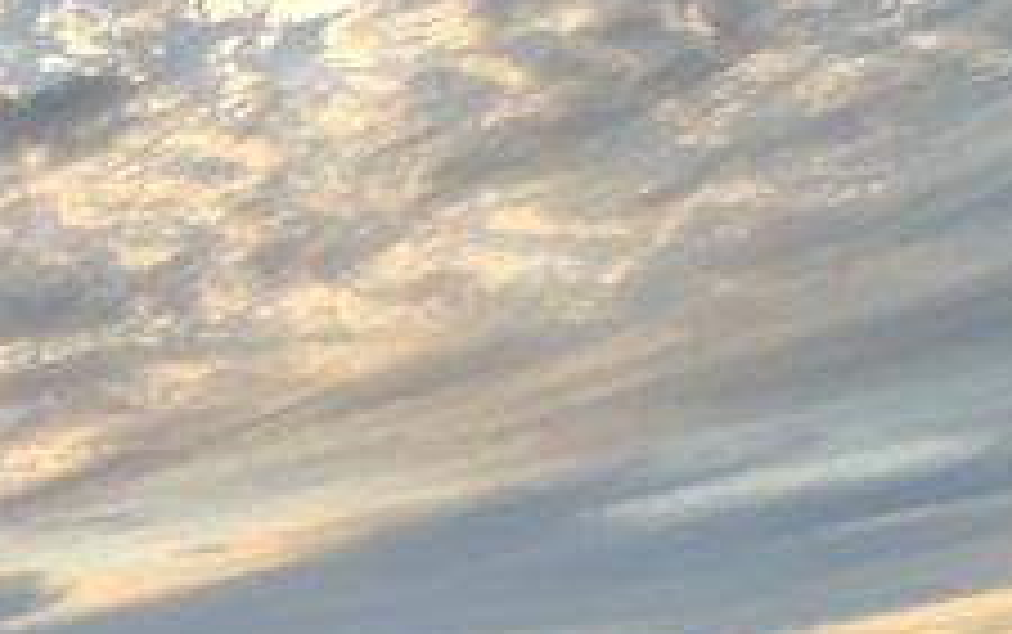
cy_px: 976
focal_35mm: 88
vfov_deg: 13.9
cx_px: -432
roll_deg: +2.1
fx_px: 2429
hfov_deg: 20.6
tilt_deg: -2.5
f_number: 1.8
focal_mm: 4.25
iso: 32
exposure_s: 1/121
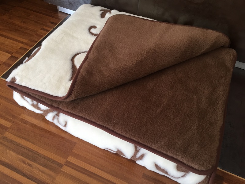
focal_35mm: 29
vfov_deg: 48.2
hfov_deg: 61.7
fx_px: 205
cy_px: 92
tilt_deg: -52.8
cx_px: 122
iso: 50
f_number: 2.2
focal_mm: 4.15
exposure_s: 1/33
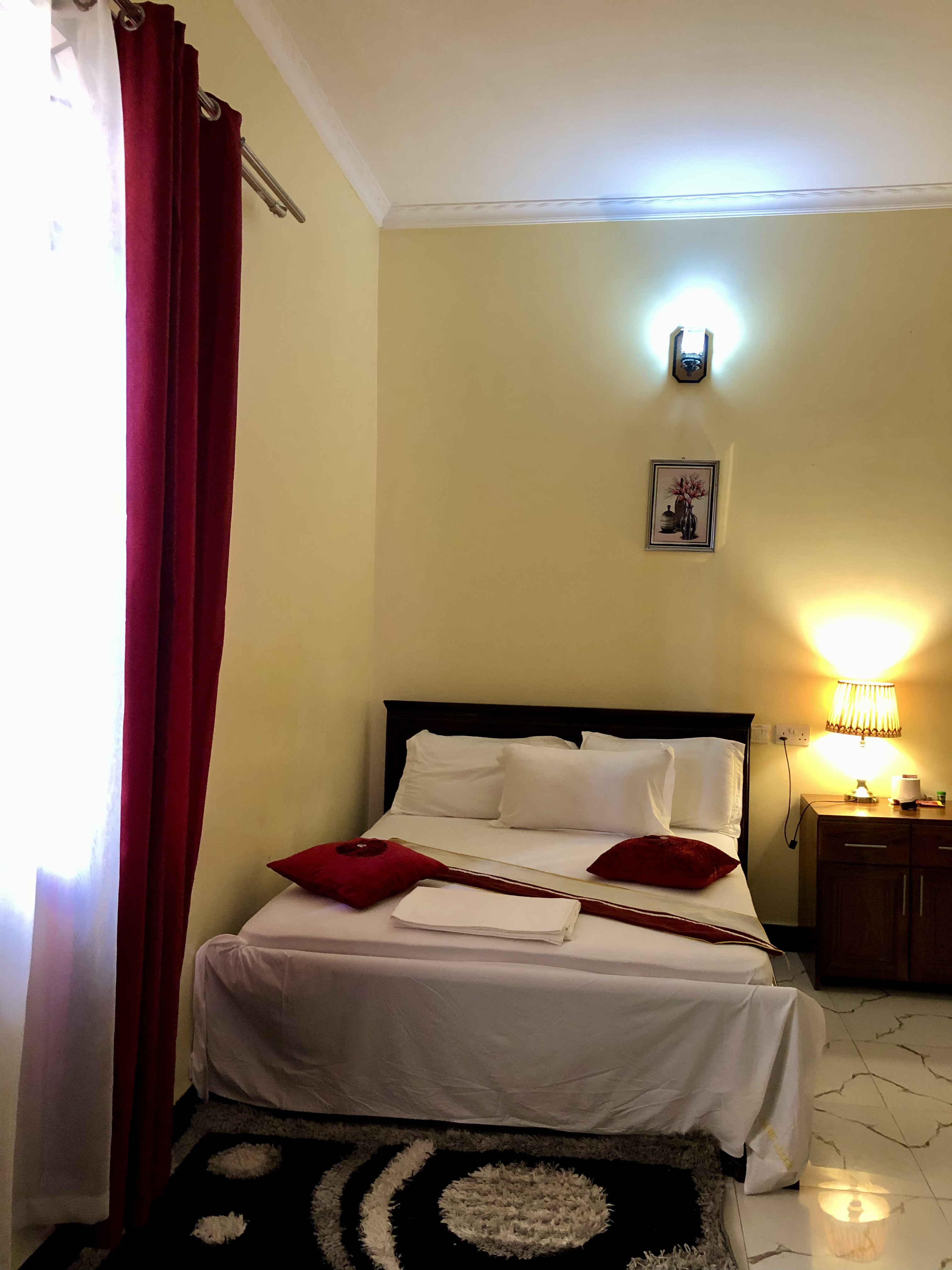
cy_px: 635
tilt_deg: -0.5
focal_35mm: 28
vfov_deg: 63.4
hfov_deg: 49.7
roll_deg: -0.7
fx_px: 1027
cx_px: 476
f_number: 1.8
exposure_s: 1/17
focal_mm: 3.99
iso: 80
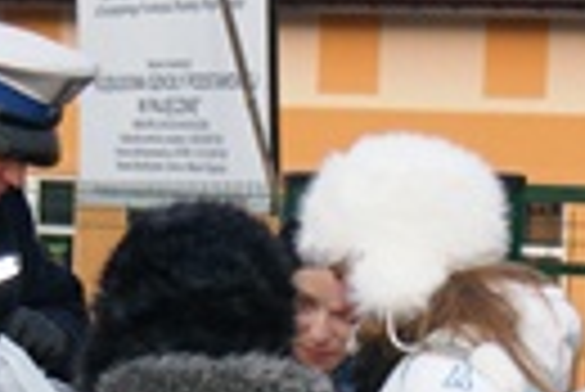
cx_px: 72
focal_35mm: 259
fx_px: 4213
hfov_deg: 7.9
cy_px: 266
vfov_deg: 5.3
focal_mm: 50
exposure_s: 1/80
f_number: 5.6
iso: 400
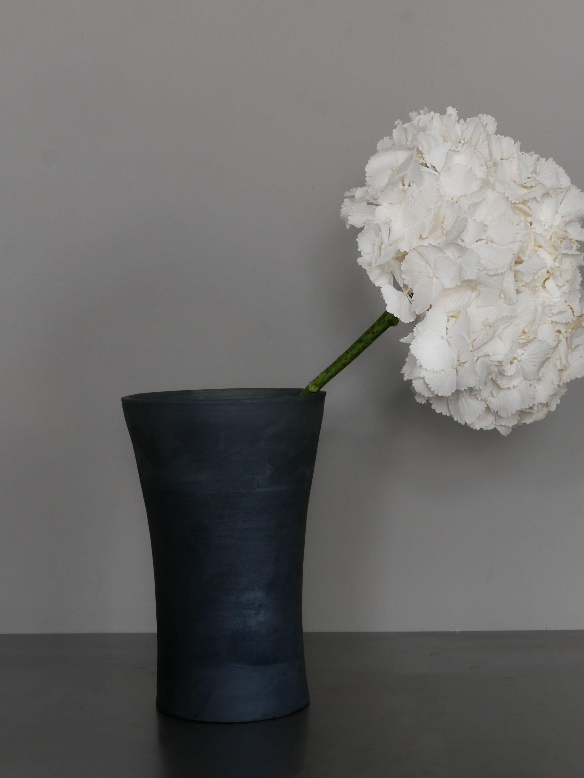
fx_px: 1686
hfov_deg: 19.6
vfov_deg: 26.0
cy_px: 392
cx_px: 281
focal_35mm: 75
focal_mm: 32
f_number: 18
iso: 400
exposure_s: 1/2.5
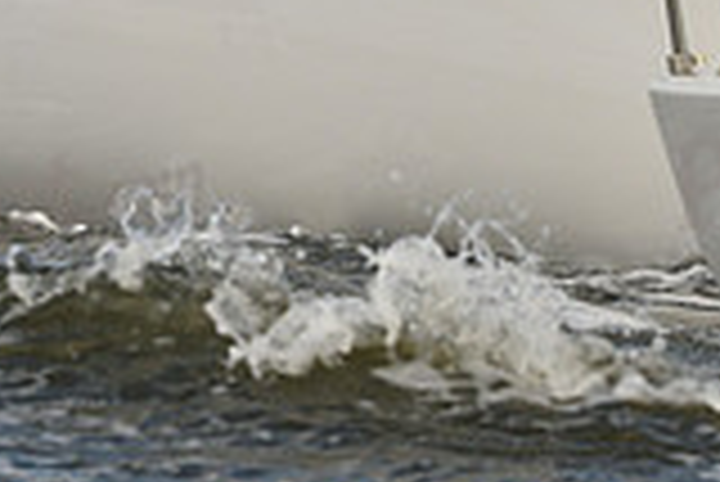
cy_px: -56
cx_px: 441
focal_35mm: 908
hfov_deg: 2.3
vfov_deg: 1.5
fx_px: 18176
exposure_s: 1/1000
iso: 320
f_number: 7.1
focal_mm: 250
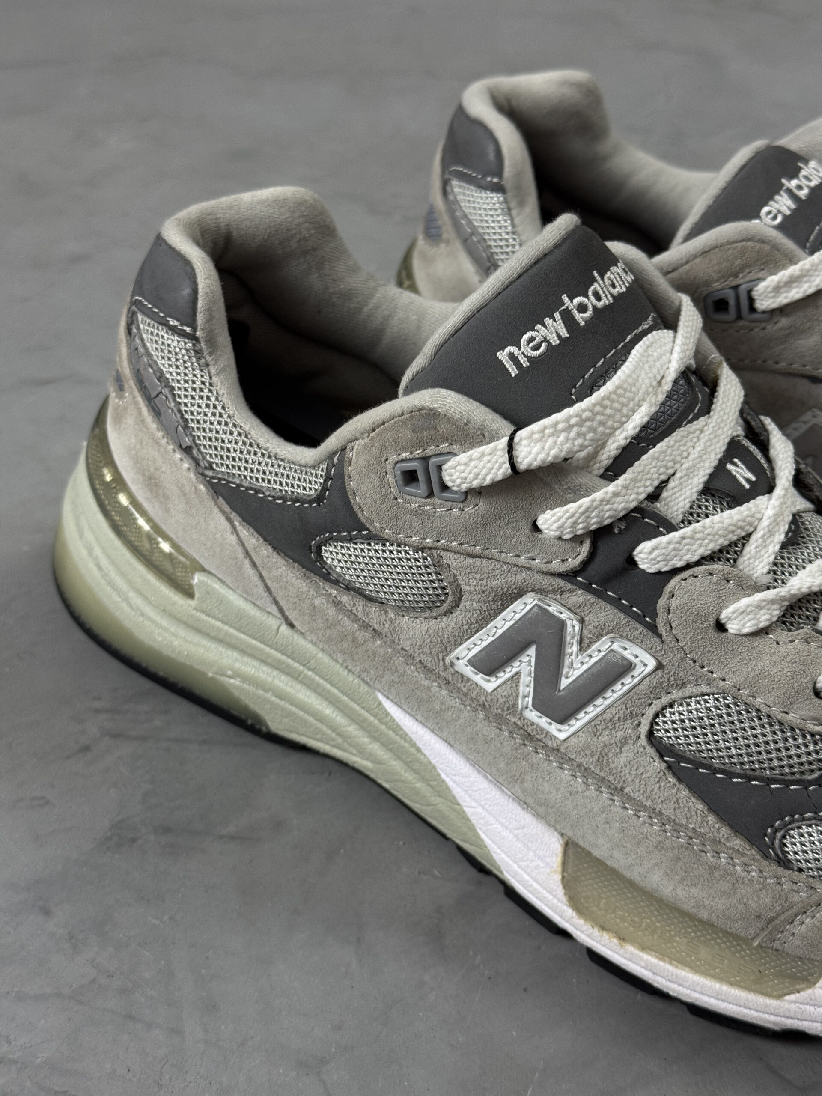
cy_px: 548
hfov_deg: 30.3
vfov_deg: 39.7
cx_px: 411
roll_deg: -2.0
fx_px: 1520
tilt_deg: -38.3
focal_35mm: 48
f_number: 1.78
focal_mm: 6.76
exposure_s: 1/60
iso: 100
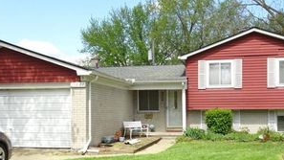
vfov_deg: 26.9
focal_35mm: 44
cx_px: 154
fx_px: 331
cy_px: 111
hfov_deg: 46.4
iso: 80
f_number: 3.5
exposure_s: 1/640
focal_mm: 4.1
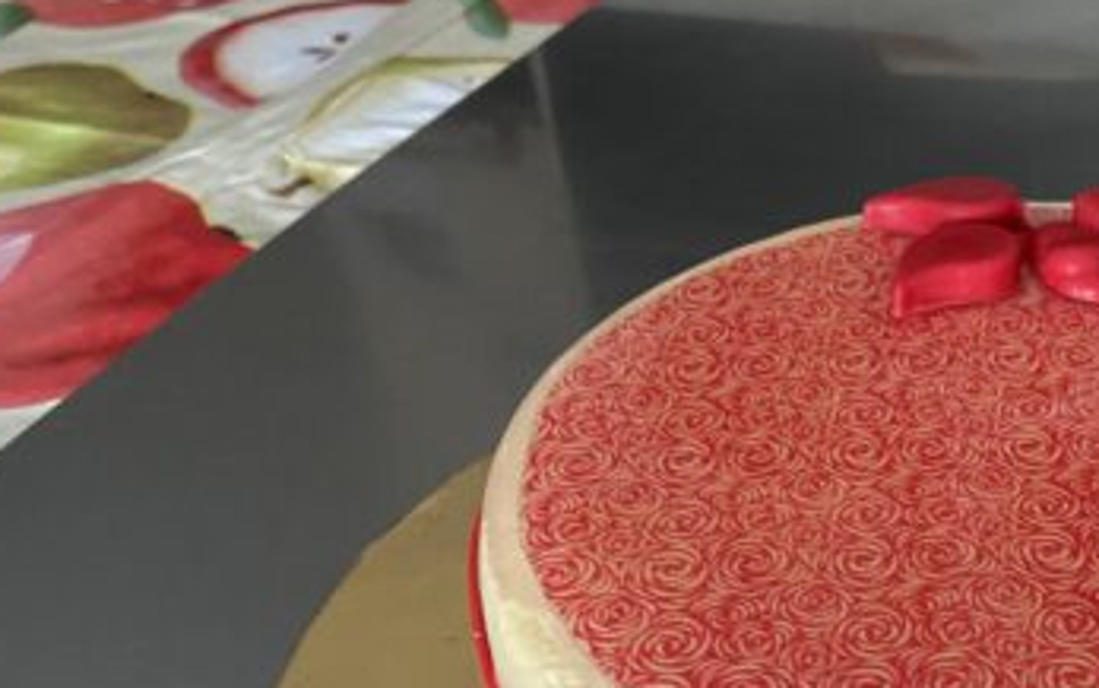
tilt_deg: -38.2
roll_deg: -0.6
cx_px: 1012
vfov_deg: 24.0
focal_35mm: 53
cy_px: 571
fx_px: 1588
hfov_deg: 35.7
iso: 320
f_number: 1.8
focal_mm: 4.25
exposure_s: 1/60
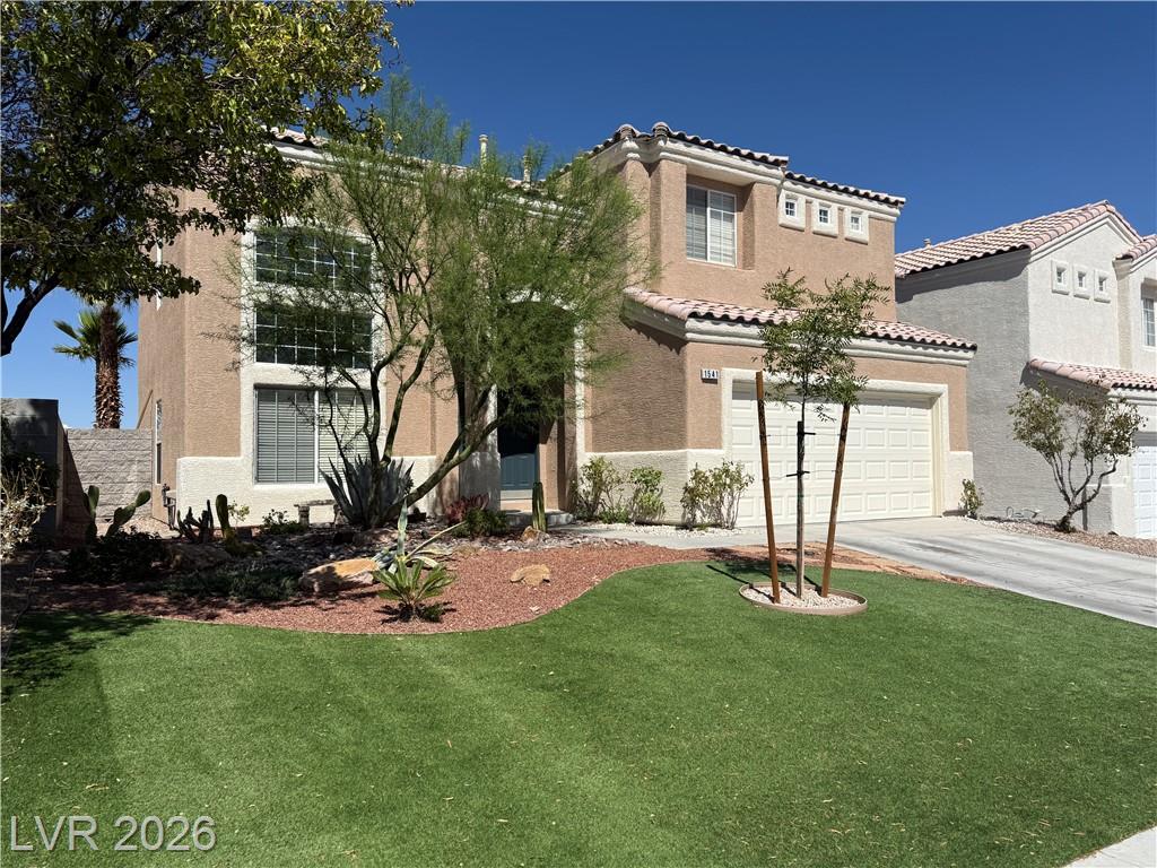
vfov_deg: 56.8
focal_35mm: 24
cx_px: 578
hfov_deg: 71.6
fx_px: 802
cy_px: 434
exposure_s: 1/7353
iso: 80
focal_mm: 6.76
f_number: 1.78
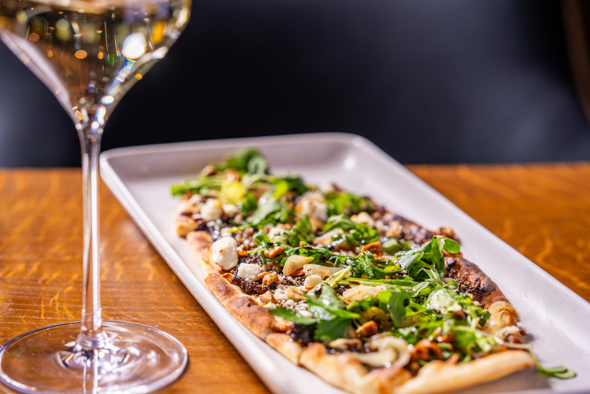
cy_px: 197
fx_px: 1721
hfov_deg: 19.5
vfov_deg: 13.0
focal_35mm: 105
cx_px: 295
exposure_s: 1/100
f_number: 4.5
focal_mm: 105
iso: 100
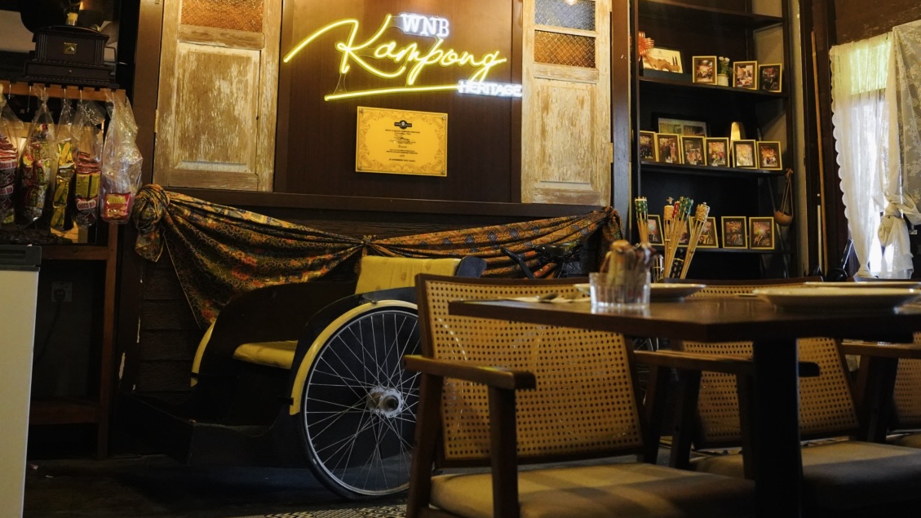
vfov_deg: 27.6
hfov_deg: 48.3
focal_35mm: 42
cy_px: 86
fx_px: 1026
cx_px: 481
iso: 10000
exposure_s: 1/500
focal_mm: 28
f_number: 4
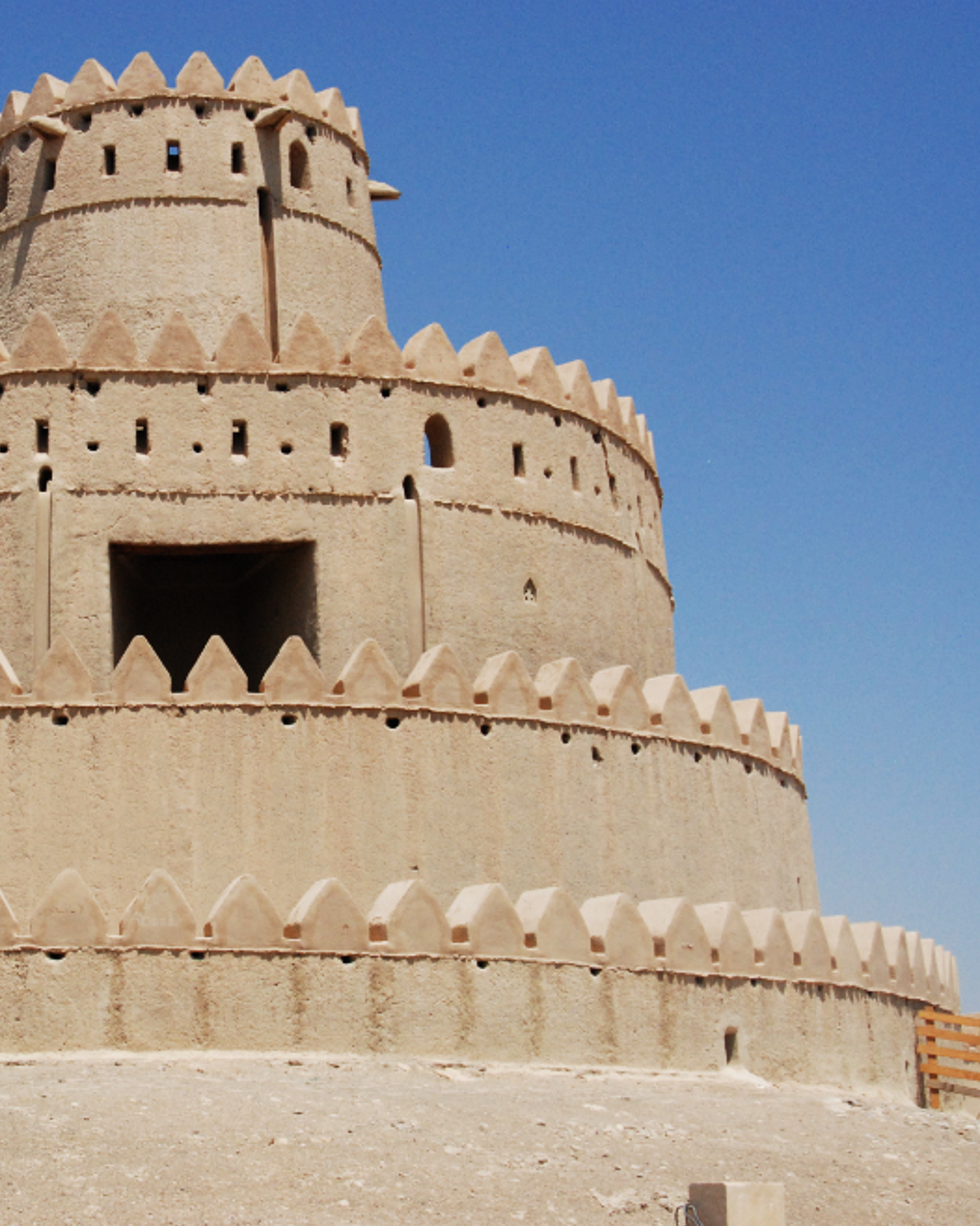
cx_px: 162
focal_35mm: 60
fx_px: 2176
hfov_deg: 24.9
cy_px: 618
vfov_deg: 31.5
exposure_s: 1/800
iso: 640
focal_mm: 28
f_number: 11
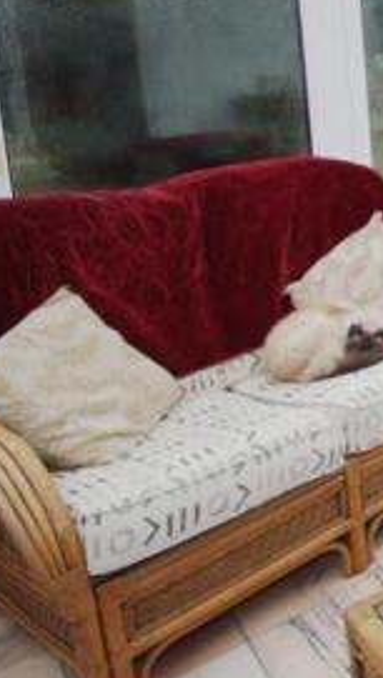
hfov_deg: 18.4
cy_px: 154
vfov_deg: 50.2
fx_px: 684
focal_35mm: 38
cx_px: 789
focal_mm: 10
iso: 250
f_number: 4
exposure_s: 1/160
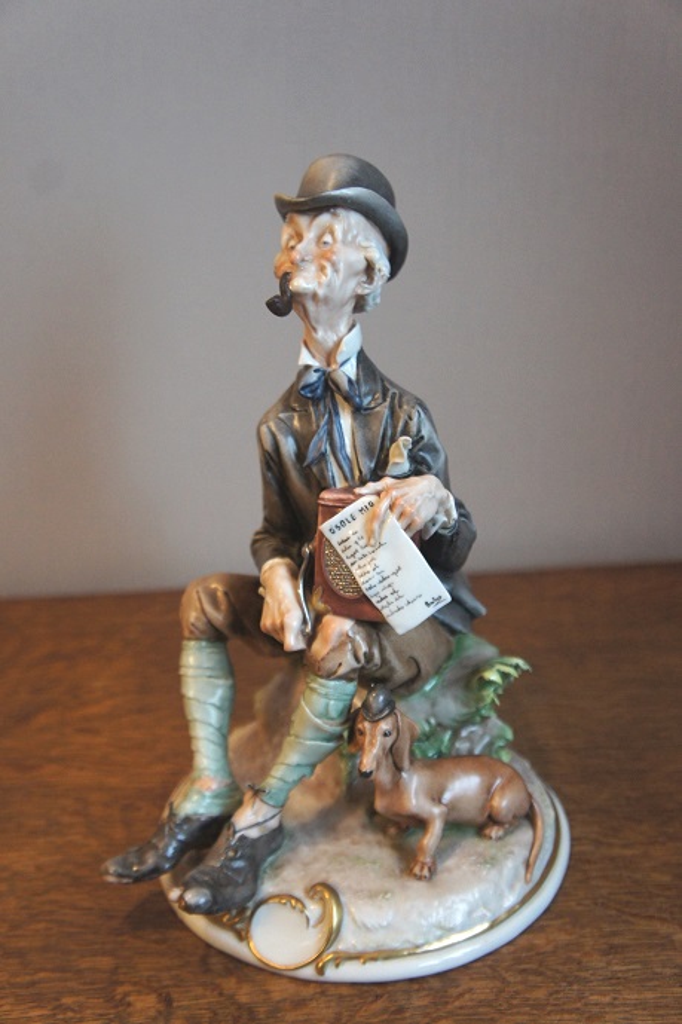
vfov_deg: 47.9
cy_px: 512
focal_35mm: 40
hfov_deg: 33.0
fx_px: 1151
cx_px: 341
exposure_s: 1/50
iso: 1250
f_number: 4
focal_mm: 27
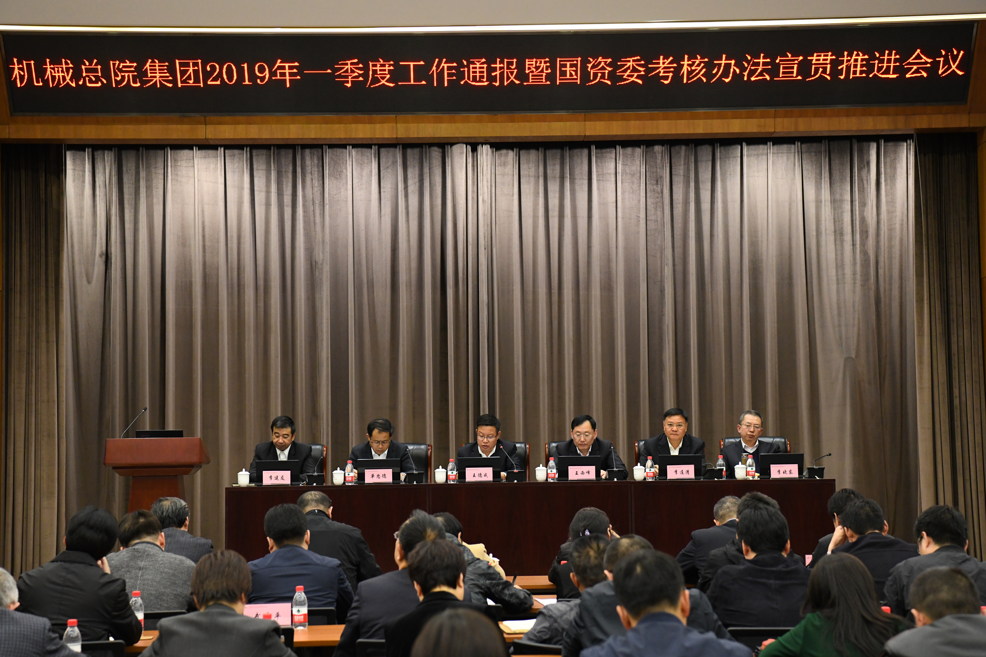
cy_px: 328
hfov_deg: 28.8
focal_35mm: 70
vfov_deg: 19.5
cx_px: 493
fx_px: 1917
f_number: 4.5
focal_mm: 70
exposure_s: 1/100
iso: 4000
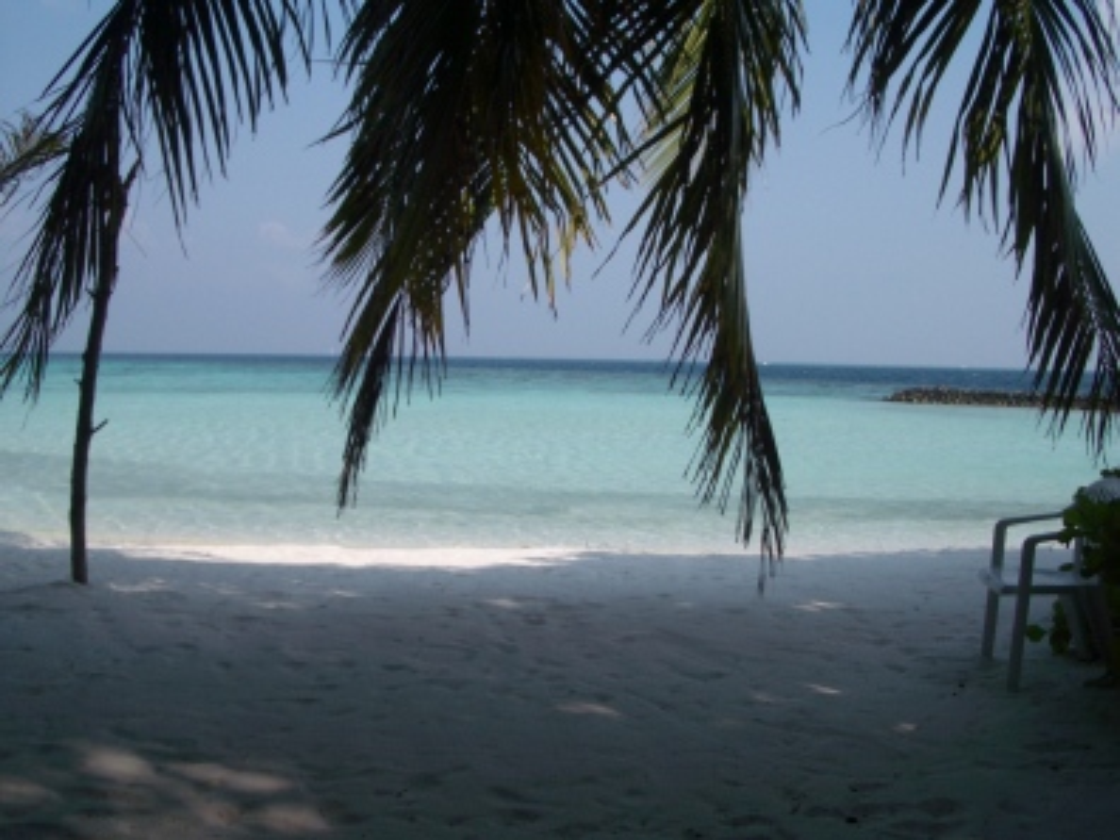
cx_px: 560
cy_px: 420
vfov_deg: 35.1
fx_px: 1327
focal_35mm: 41
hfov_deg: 45.8
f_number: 4.6
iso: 50
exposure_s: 1/640
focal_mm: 6.8
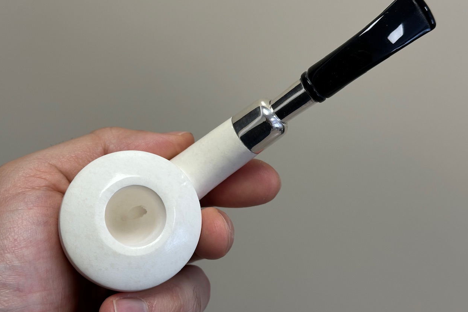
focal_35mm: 51
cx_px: 235
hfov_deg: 38.9
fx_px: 663
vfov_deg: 26.5
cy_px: 146
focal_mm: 6.86
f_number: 1.78
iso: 50
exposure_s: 1/100
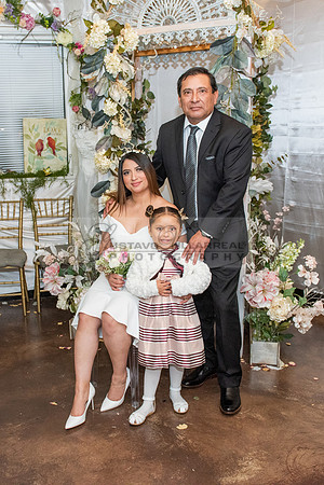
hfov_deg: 36.7
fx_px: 486
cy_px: 242
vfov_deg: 53.2
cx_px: 128
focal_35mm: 36
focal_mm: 24
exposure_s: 1/125
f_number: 4.5
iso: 1600
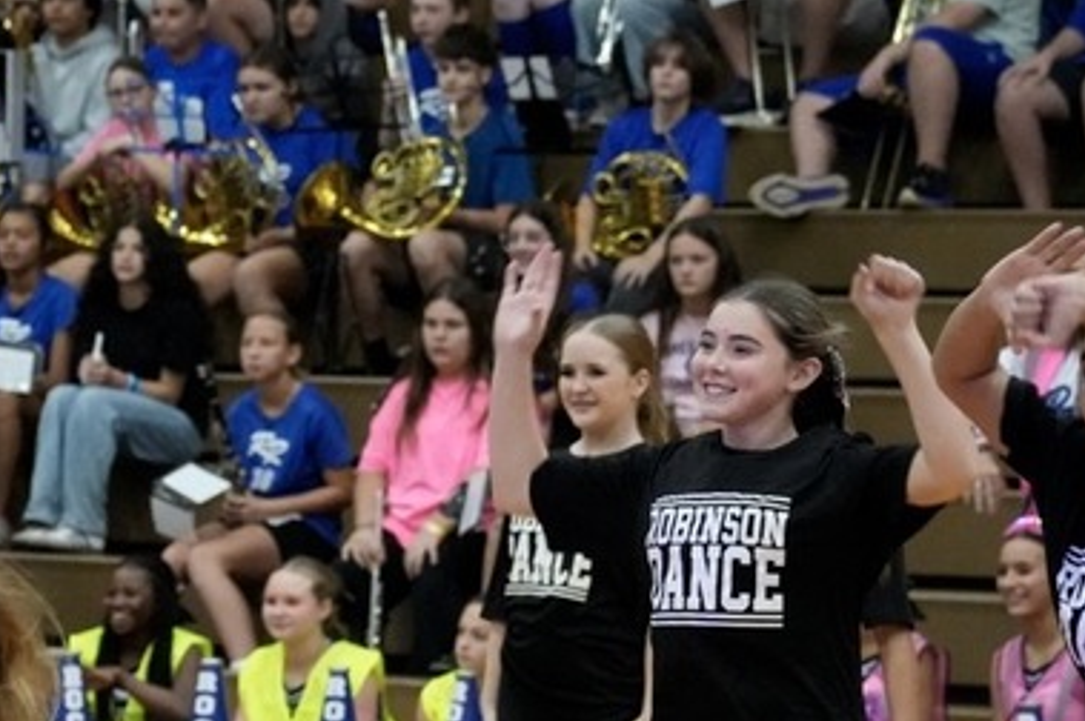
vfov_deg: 4.6
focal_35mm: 300
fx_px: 9034
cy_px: 649
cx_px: 11
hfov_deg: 6.8
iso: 12800
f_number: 5.6
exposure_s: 1/320
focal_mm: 111
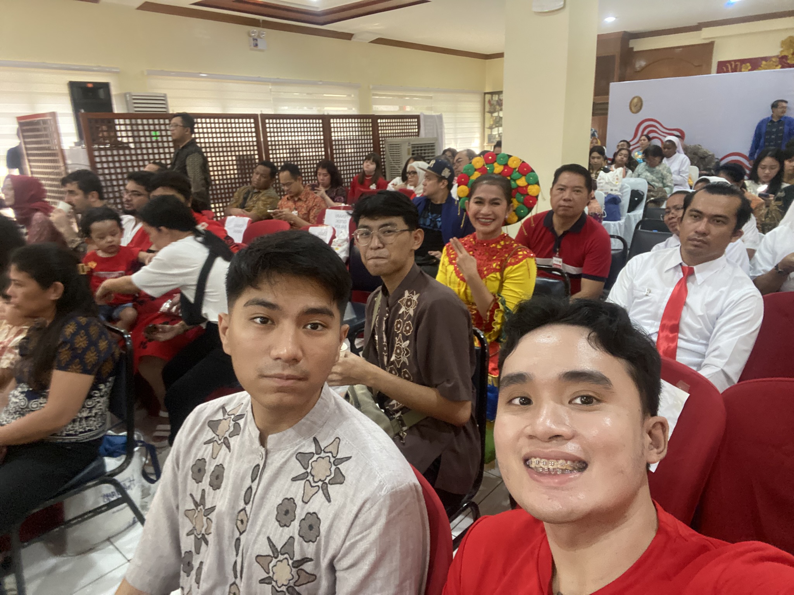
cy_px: 298
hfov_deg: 73.9
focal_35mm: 23
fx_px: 528
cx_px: 397
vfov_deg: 58.9
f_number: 2.2
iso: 500
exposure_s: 1/30
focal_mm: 2.71
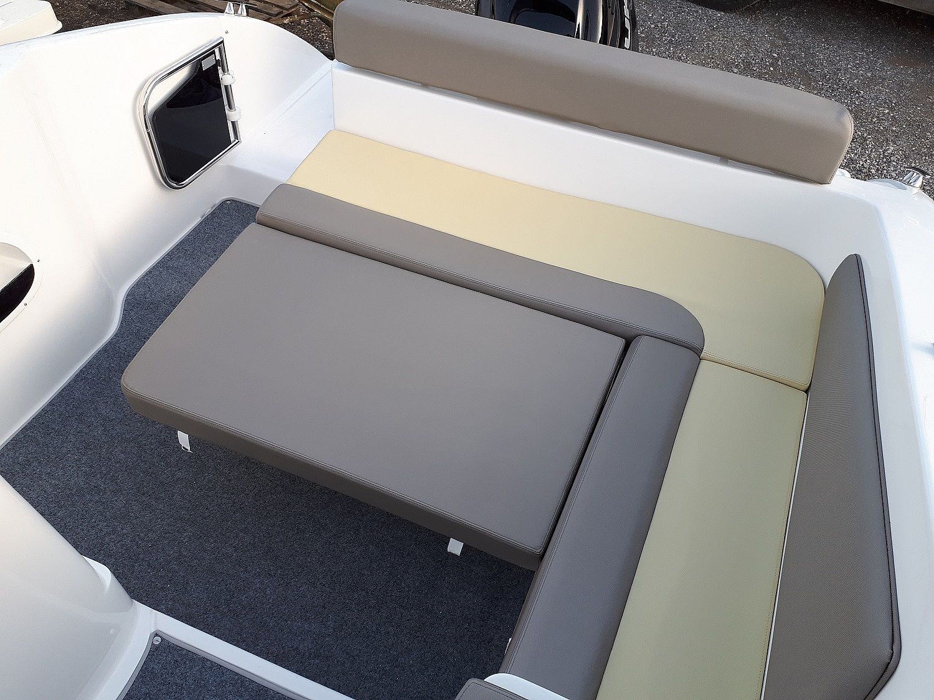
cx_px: 467
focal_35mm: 27
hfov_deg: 65.3
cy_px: 350
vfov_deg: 51.4
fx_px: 729
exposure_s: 1/234
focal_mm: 3.6
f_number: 1.9
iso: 40
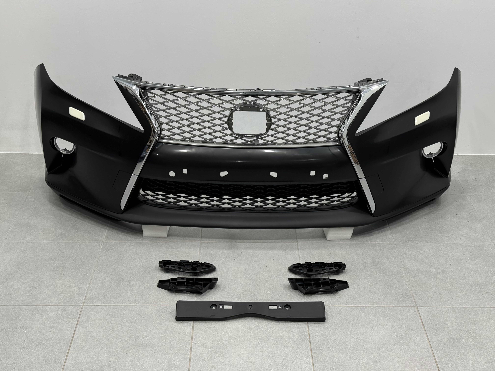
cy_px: 186
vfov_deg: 30.3
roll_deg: -0.1
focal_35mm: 48
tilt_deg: -29.3
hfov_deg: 39.7
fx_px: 686
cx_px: 248
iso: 80
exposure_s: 1/281
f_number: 1.78
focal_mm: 6.76
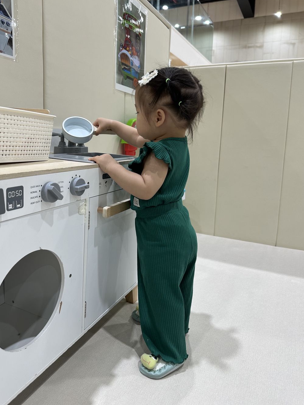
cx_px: 145
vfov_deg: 67.2
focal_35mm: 26
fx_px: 304
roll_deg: -1.7
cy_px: 186
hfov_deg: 53.1
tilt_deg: -7.9
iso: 100
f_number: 1.78
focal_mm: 6.86
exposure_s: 1/120
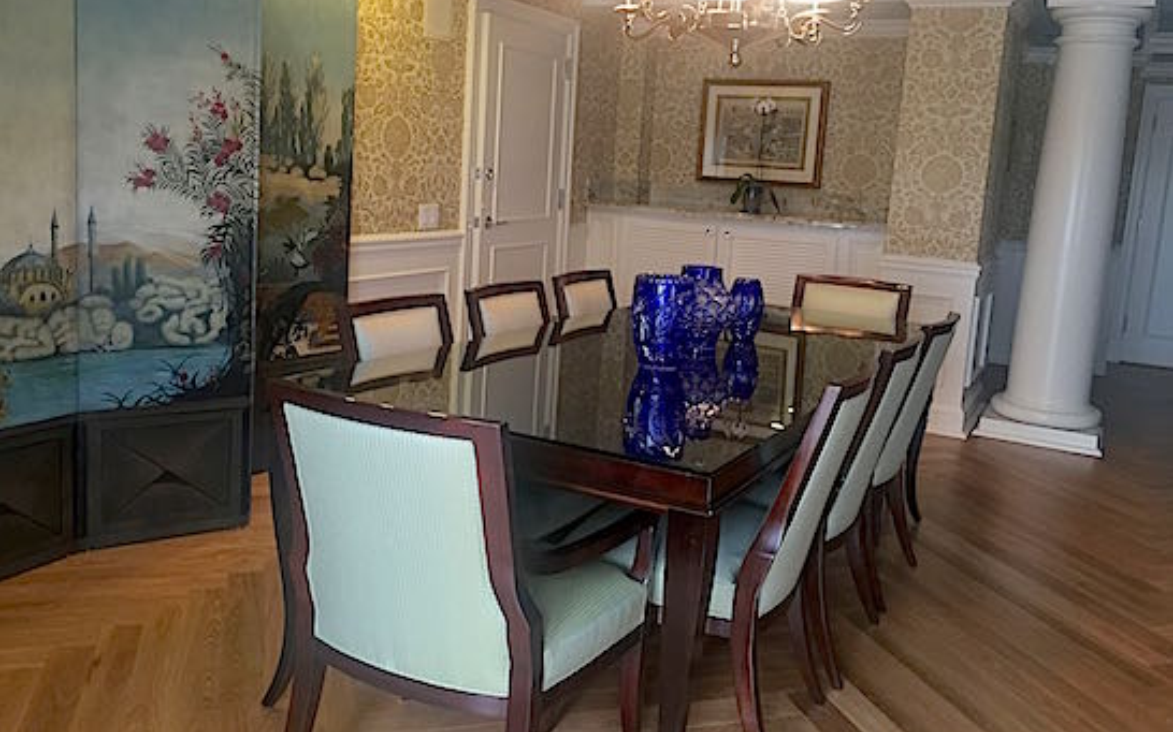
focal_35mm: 31
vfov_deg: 40.5
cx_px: 589
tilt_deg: -7.1
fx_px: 991
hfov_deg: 61.2
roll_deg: -4.6
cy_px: 306
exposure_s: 1/30
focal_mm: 4.15
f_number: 2.2
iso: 125
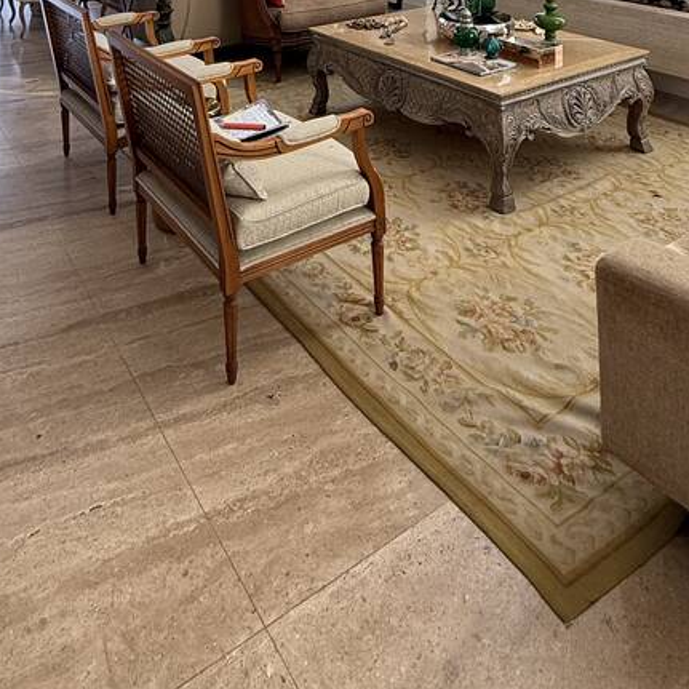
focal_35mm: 31
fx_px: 698
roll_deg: +0.1
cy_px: -121
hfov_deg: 52.3
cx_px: 289
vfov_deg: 39.4
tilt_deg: -0.7
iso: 80
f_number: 2.2
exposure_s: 1/99
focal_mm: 2.22
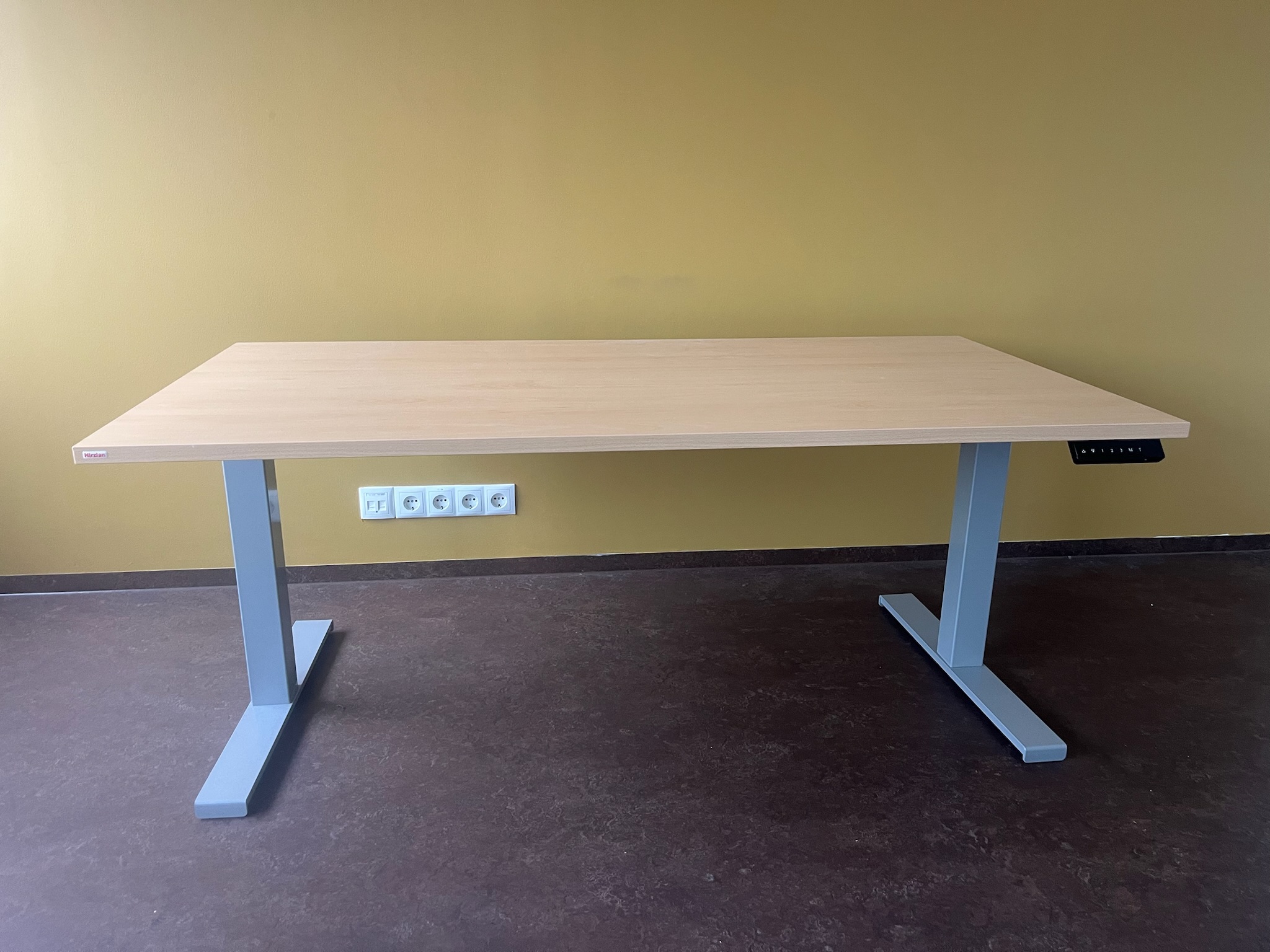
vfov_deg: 53.1
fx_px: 954
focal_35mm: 26
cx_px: 635
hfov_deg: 67.3
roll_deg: -0.9
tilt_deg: -14.9
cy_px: 476
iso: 200
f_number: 1.6
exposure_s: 1/60
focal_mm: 5.1
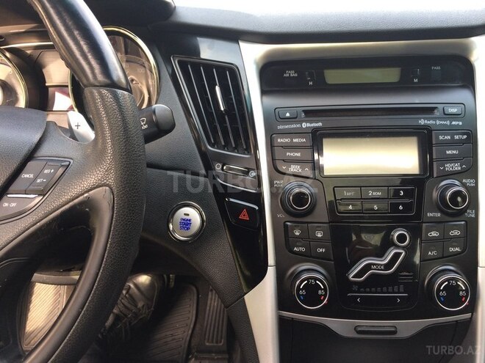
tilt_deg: -26.9
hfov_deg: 61.7
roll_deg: -0.9
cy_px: 182
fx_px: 406
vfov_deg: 48.2
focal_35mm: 29
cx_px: 242
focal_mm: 4.15
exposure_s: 1/50
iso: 40
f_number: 2.2
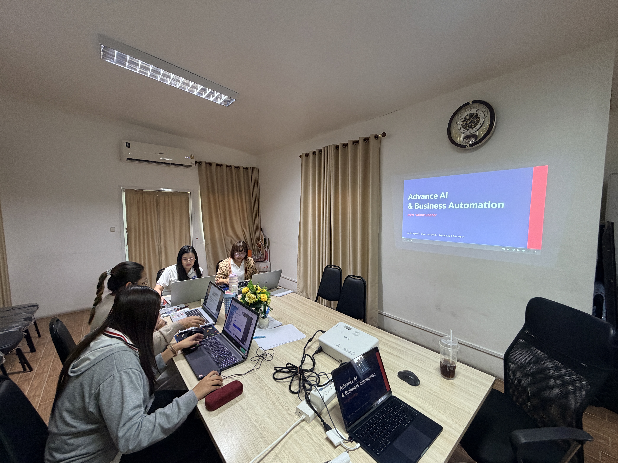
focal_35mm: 14
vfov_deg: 85.7
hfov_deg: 102.1
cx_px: 309
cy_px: 232
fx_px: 250
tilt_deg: -4.0
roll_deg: -0.4
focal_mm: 2.22
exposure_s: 1/100
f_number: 2.2
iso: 200
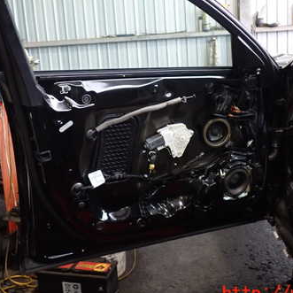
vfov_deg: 35.1
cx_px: 157
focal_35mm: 48
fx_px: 460
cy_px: 106
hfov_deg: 35.3
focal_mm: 5.4
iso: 320
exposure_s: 1/30
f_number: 2.3
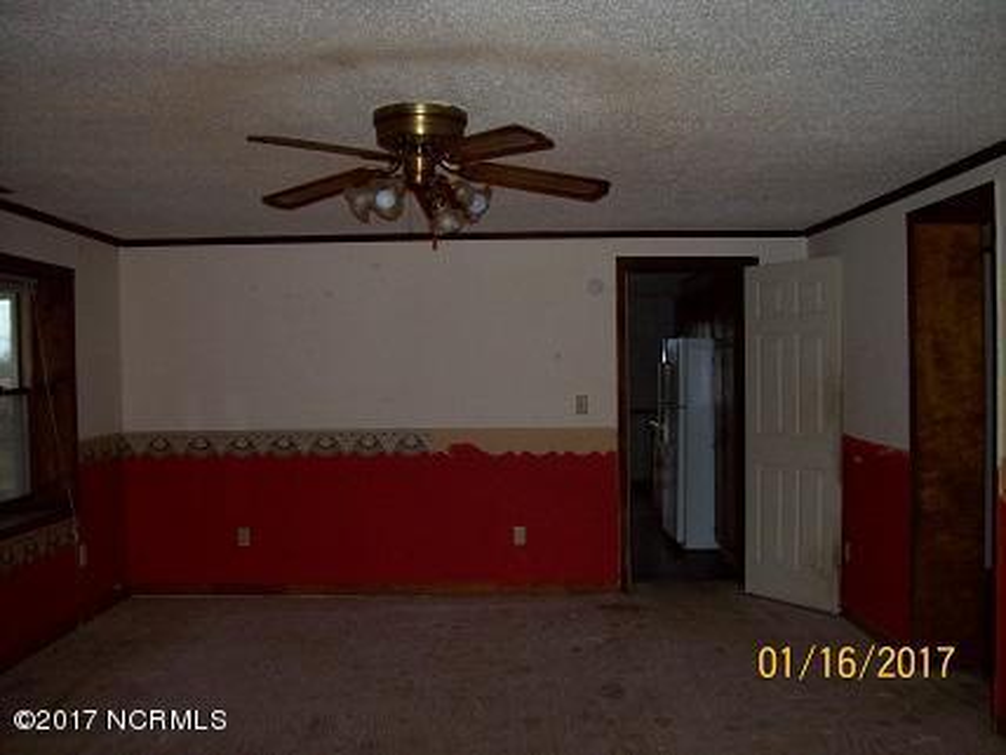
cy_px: 378
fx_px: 1046
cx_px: 503
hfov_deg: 51.4
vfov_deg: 39.7
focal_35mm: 36
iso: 80
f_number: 2.7
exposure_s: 1/64
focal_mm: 6
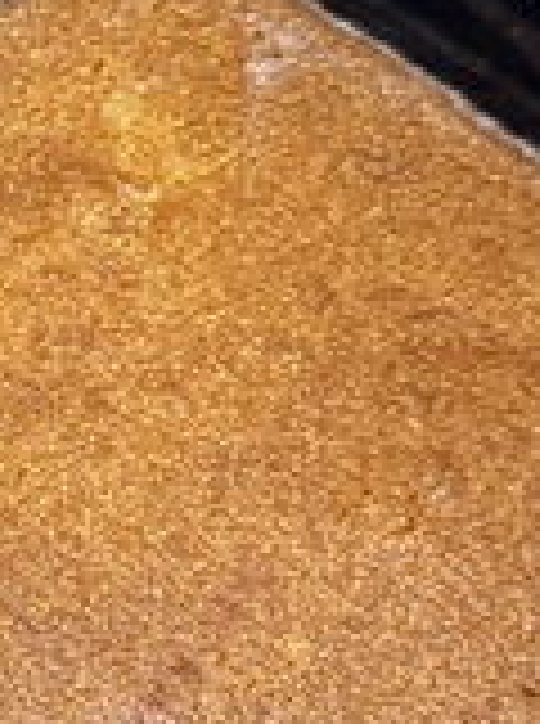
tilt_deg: -56.6
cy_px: 526
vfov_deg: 12.9
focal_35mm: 153
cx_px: -603
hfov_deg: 9.0
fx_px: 3195
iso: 400
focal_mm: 6.76
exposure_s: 1/60
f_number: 1.78
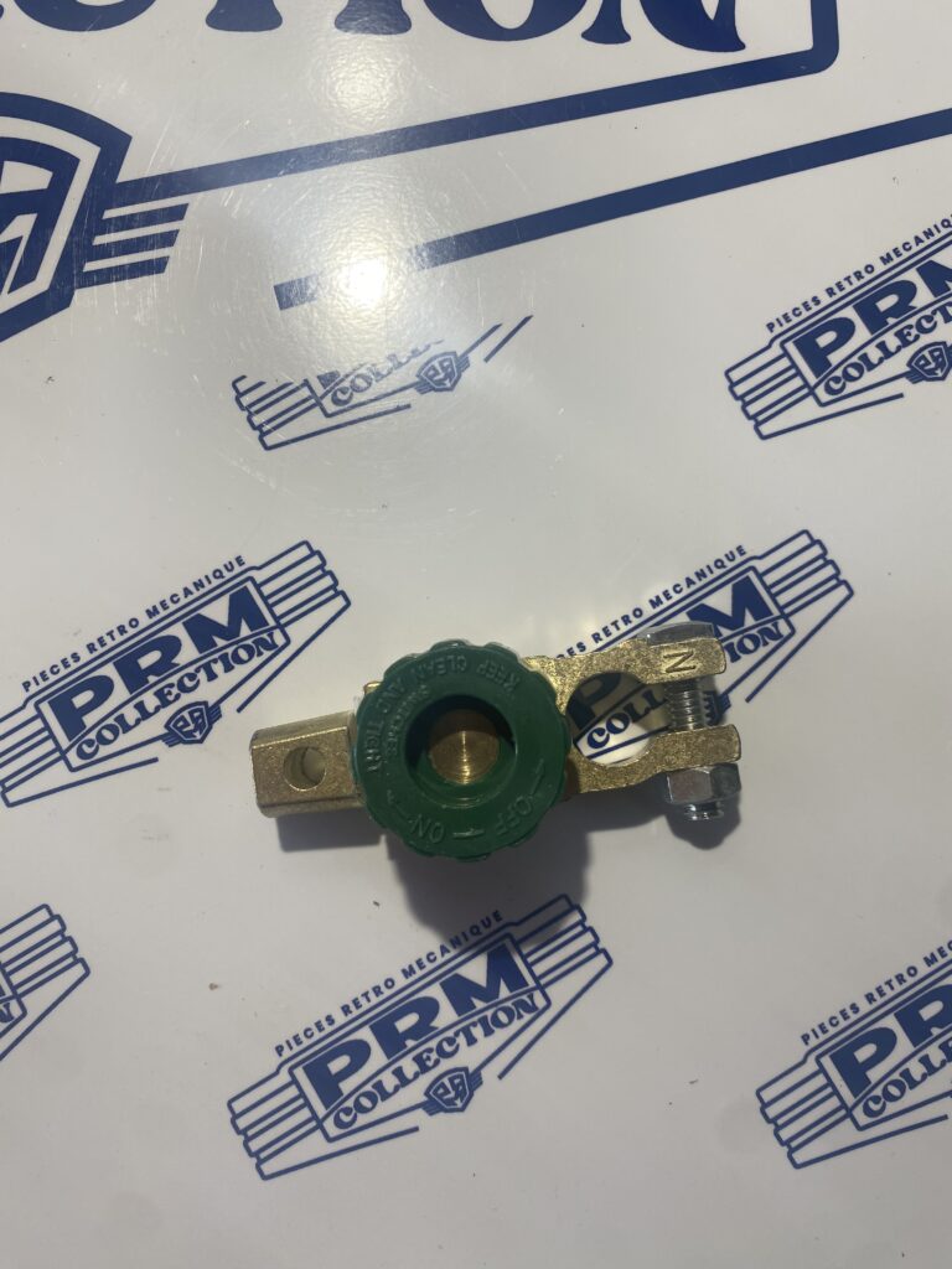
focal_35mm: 26
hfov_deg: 53.1
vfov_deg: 67.3
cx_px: 476
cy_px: 634
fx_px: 953
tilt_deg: -83.6
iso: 32
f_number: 1.8
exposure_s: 1/136
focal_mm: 4.25
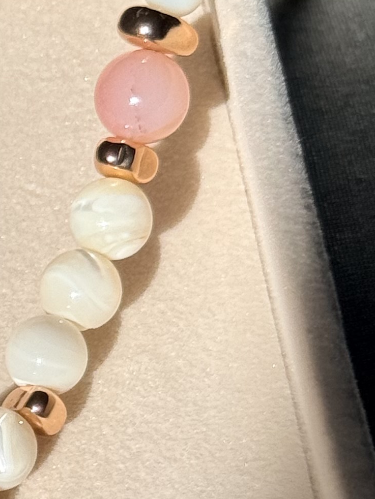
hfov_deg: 7.4
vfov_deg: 10.0
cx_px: -262
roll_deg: +9.2
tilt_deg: -30.6
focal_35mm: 197
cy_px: 376
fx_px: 2844
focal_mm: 6.76
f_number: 1.78
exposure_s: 1/545
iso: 64
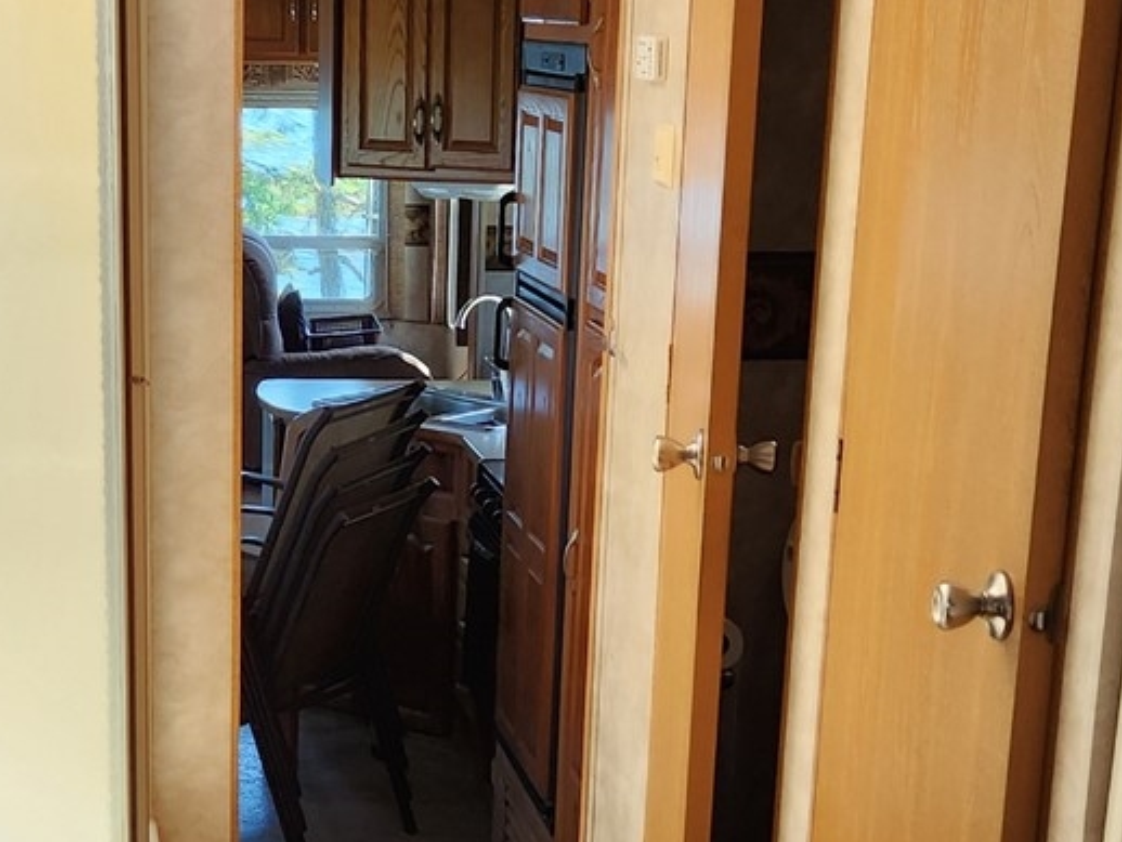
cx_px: 355
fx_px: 2302
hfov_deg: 27.2
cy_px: 636
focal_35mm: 71
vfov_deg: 20.6
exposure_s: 1/120
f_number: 1.8
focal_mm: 5.4
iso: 160
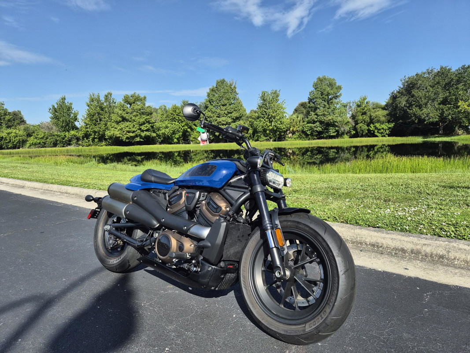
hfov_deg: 73.9
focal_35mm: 23
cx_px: 235
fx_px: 312
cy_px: 176
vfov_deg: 58.9
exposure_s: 1/4576
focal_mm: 5.4
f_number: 1.8
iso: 80
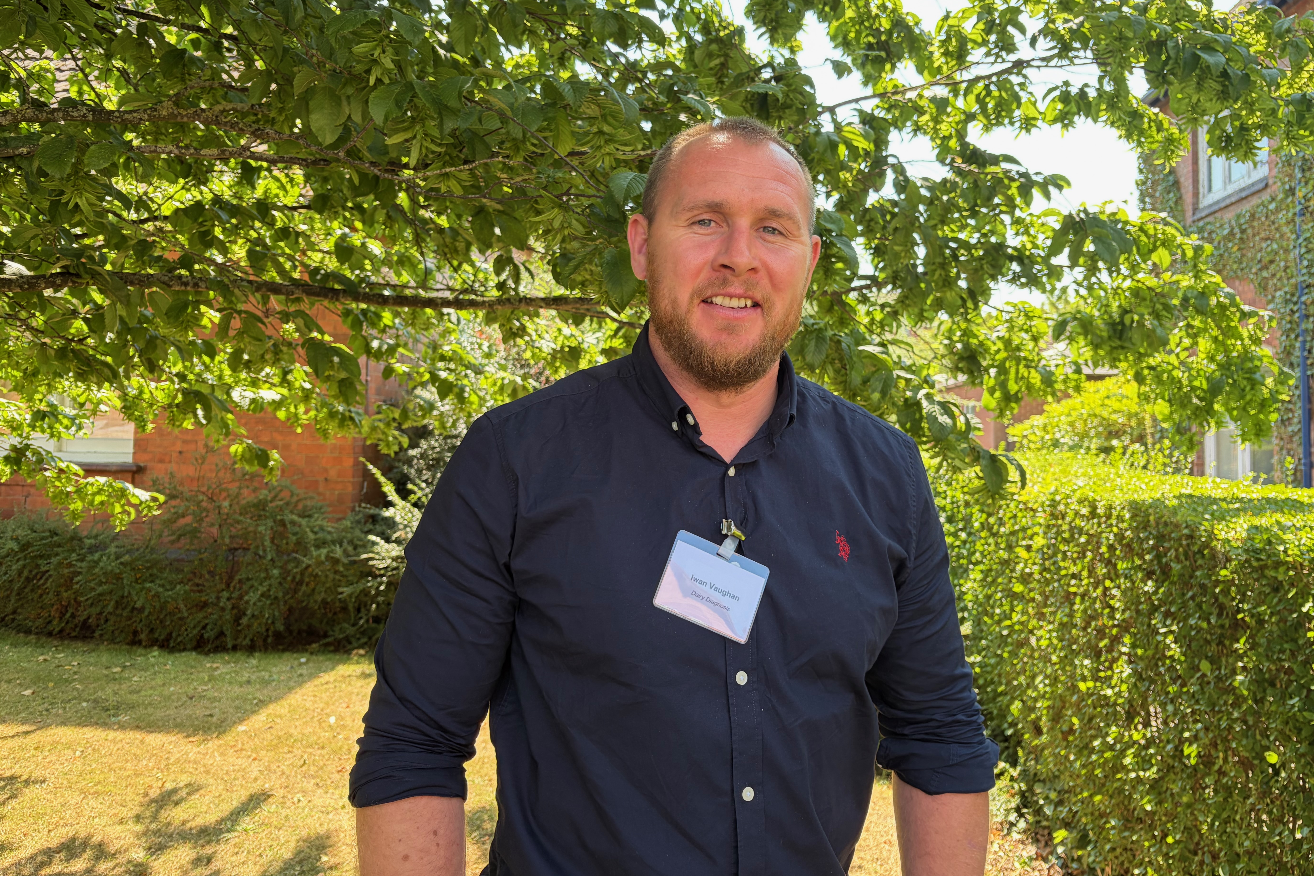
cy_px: 382
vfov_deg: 46.3
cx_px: 667
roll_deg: -0.7
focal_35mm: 28
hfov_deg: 65.5
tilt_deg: +4.2
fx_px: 1022
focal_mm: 5.96
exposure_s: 1/191
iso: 50
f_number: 1.6
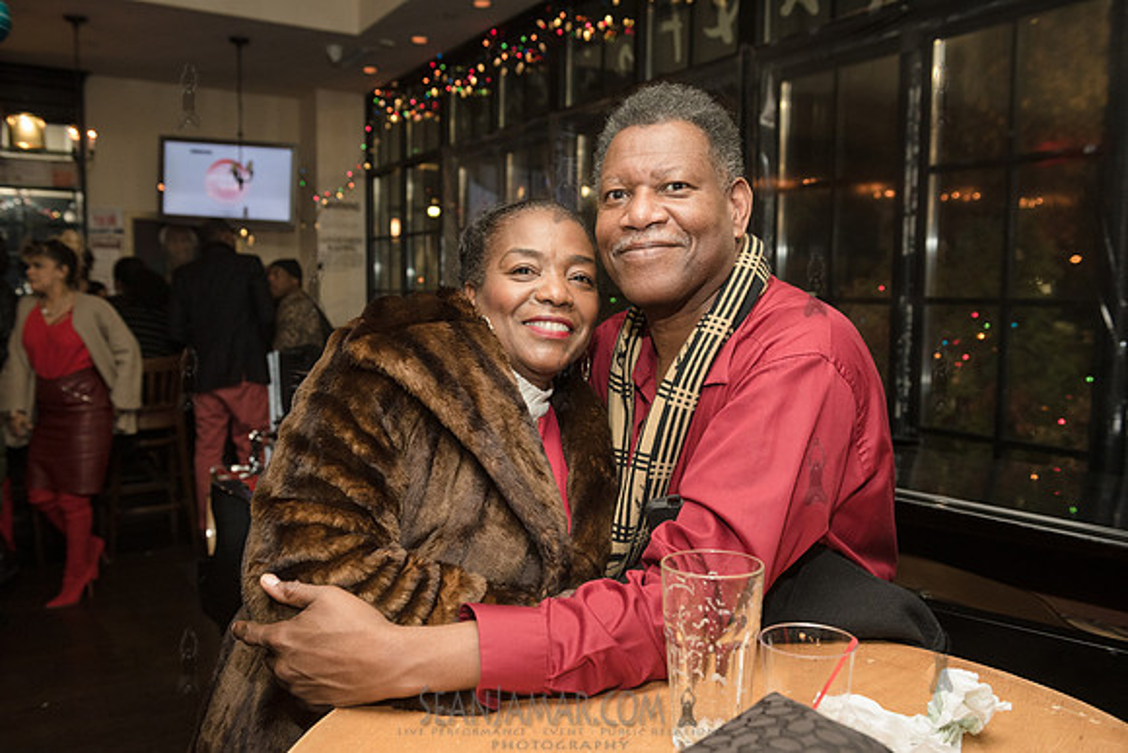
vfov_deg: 41.1
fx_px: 1003
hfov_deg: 58.7
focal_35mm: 32
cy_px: 376
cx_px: 564
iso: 2000
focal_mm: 32
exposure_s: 1/250
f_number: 5
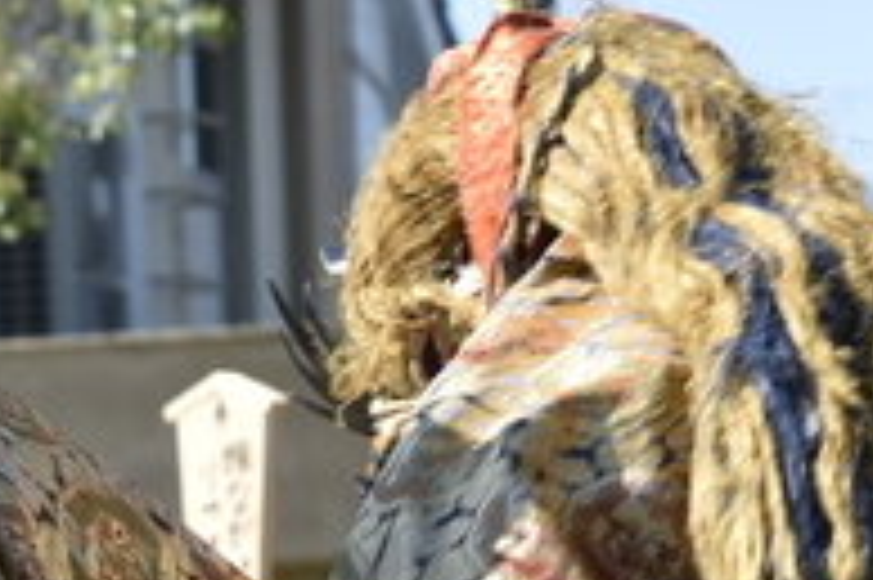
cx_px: -180
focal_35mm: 408
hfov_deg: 5.0
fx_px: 9885
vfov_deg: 3.4
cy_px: 897
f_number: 5.6
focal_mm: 66
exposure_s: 1/320
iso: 100
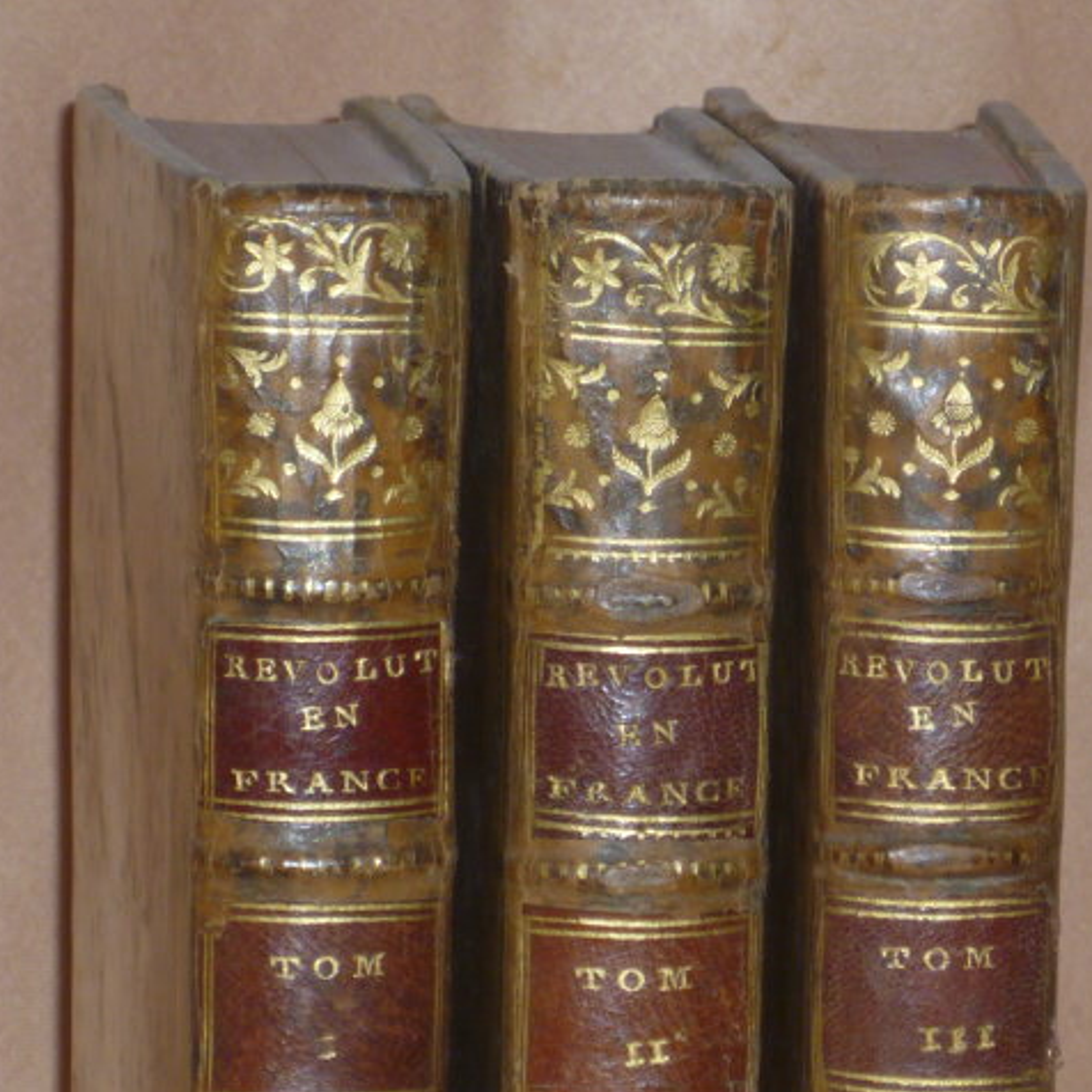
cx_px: 571
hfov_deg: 6.7
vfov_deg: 6.7
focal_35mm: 260
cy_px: 548
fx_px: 9279
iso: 125
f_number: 5.8
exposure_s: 1/50
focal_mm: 19.9
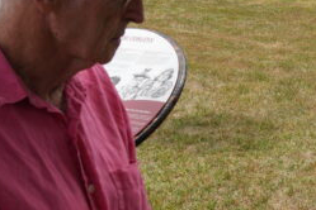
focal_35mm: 111
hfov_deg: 17.2
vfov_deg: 12.3
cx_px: 421
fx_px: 974
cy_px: 106
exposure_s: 1/640
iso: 100
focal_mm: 18
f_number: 4.5
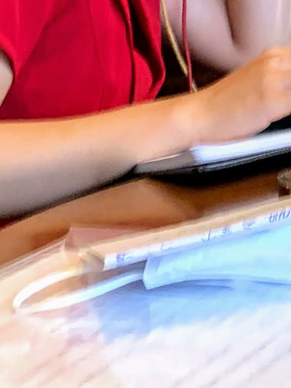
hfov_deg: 11.1
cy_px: -10
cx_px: 418
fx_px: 1447
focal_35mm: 129
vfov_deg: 15.0
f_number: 1.8
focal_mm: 4.25
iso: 100
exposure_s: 1/50
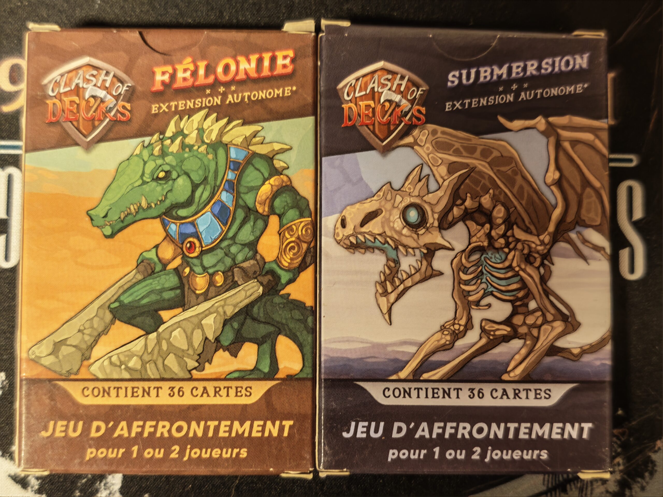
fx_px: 881
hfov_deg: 41.2
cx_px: 332
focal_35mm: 46
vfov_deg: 31.5
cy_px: 248
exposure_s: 1/33
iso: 640
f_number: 1.6
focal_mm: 6.55
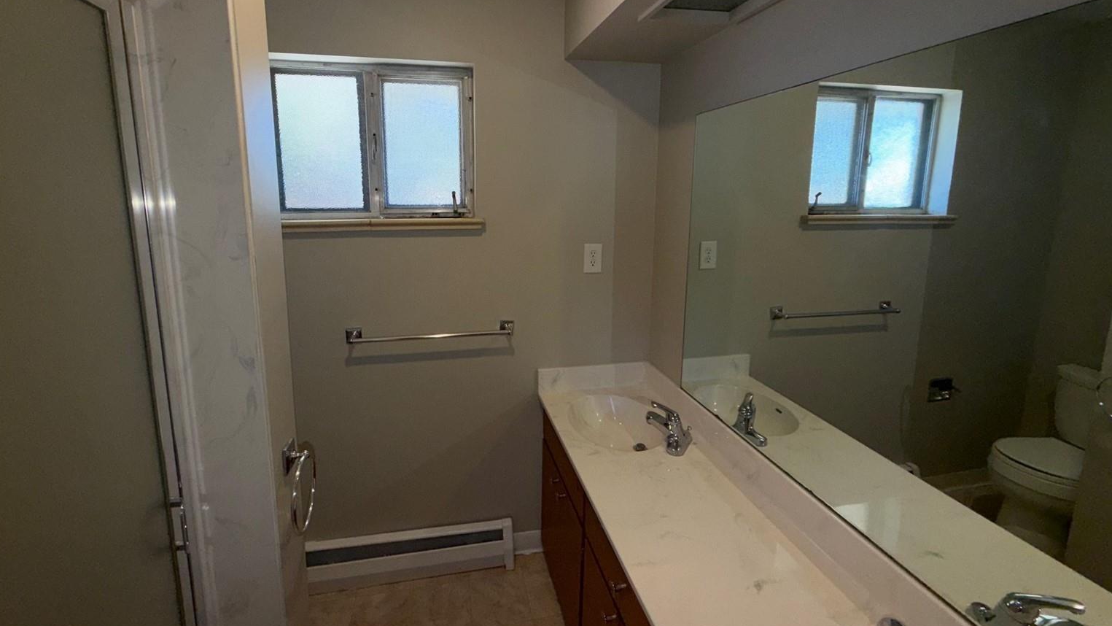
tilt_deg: -9.8
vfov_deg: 66.8
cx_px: 531
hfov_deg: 99.3
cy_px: 268
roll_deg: -0.3
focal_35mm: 16
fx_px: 472
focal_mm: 2.22
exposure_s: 1/120
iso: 40
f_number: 2.2
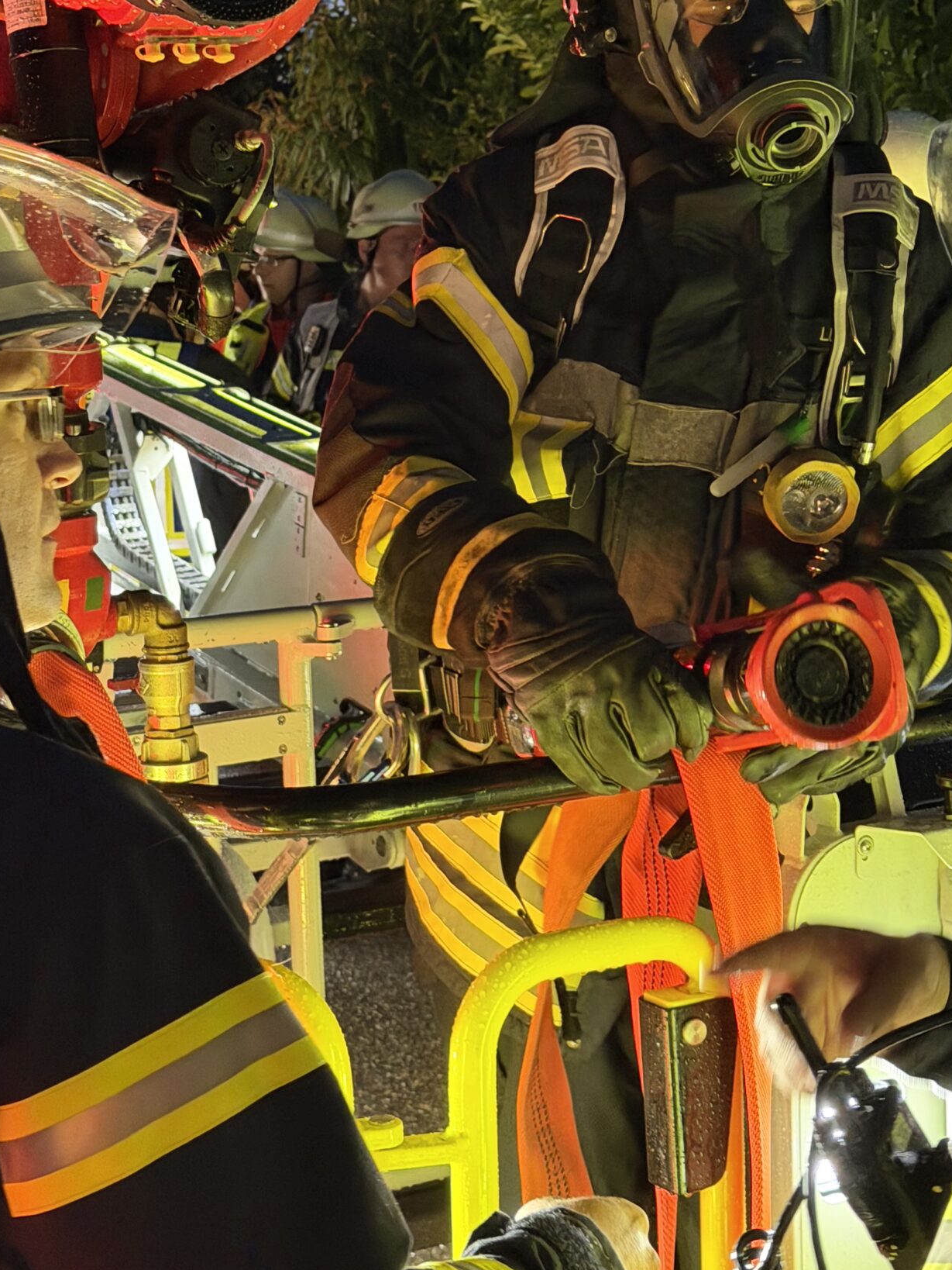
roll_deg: +1.1
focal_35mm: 75
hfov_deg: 19.6
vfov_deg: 25.9
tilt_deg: -5.2
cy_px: 484
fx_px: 2749
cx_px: 528
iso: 320
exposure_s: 1/33
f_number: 1.78
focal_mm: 6.76
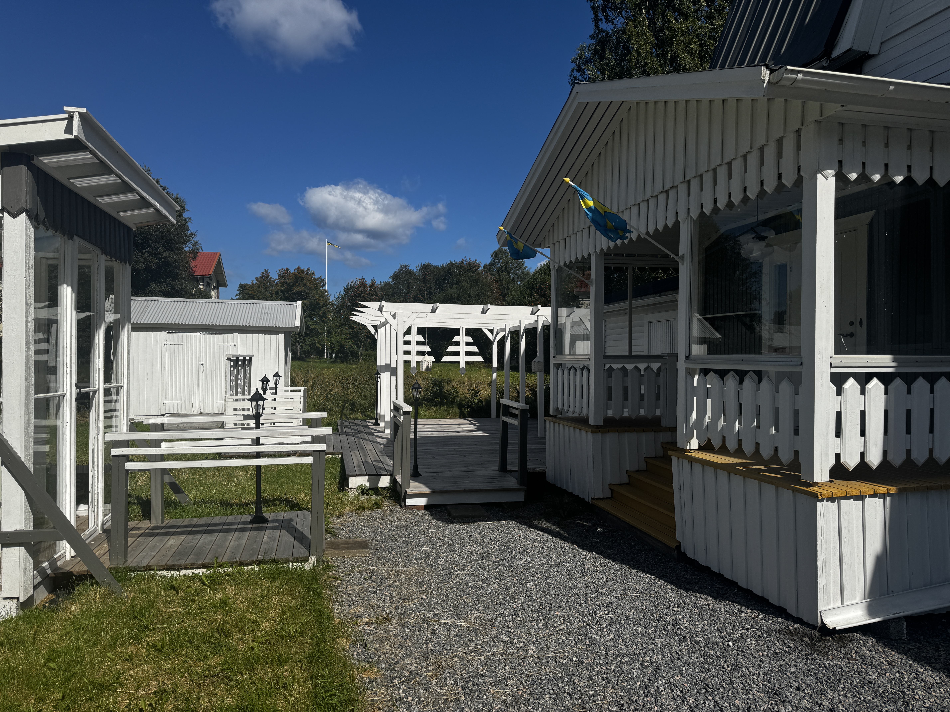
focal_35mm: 24
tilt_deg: +1.3
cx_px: 475
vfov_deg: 56.8
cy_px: 356
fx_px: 659
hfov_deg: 71.6
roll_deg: -0.6
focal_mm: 6.76
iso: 80
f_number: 1.78
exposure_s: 1/9009
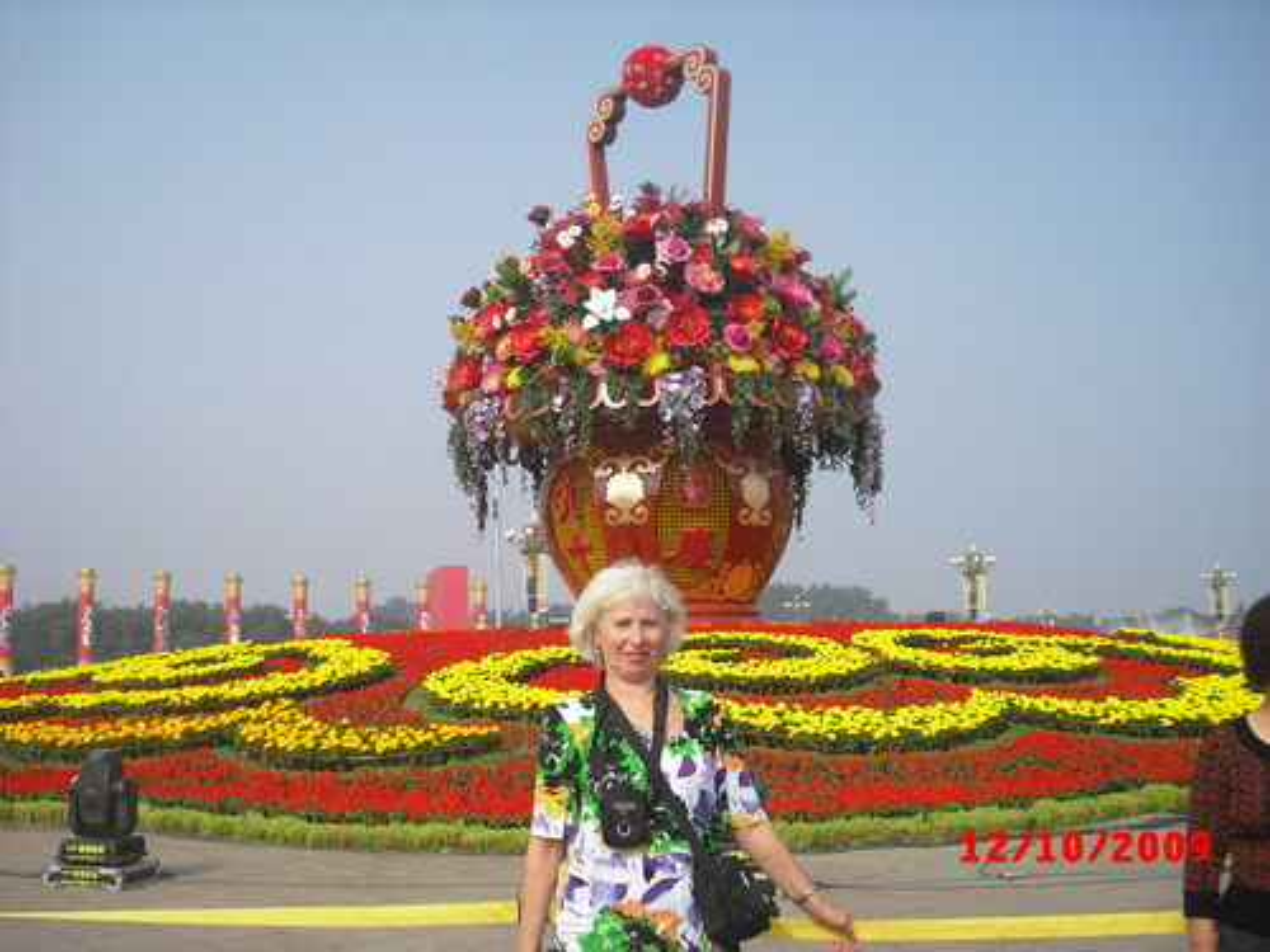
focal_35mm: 38
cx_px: 635
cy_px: 476
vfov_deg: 37.7
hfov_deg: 49.0
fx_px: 1394
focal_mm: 6.2
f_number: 5.6
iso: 64
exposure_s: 1/250
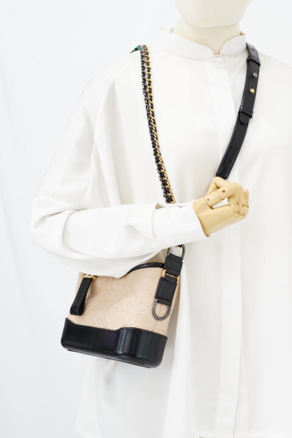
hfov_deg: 19.2
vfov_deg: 28.4
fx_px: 863
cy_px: 202
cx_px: 188
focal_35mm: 71
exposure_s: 1/8
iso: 640
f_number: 6.3
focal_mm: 50
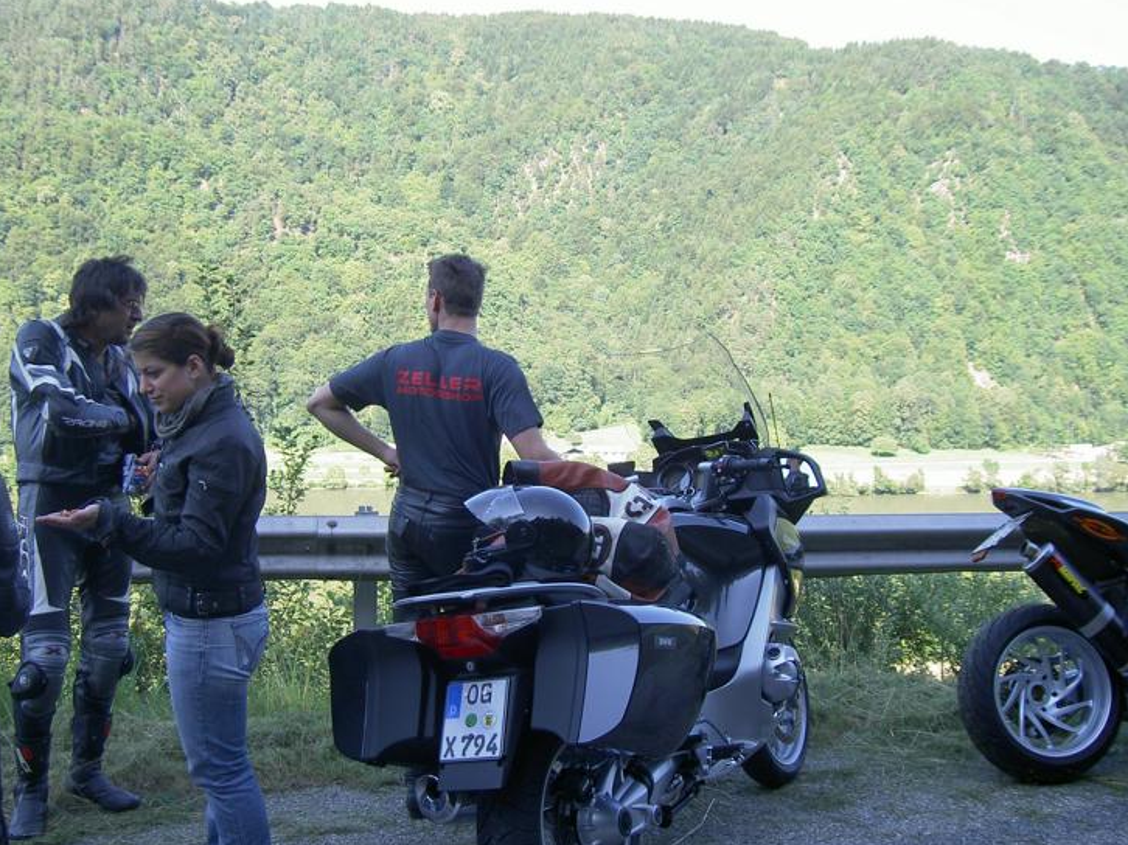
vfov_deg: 33.6
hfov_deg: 43.8
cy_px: 432
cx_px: 508
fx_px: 1401
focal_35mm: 43
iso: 100
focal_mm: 8
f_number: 2.8
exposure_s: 1/200
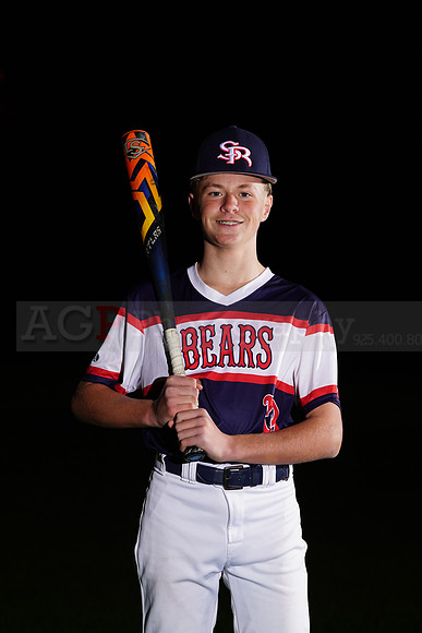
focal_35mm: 162
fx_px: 2847
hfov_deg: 8.5
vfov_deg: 12.7
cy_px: 316
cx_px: 211
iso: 400
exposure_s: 1/125
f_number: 9
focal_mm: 162
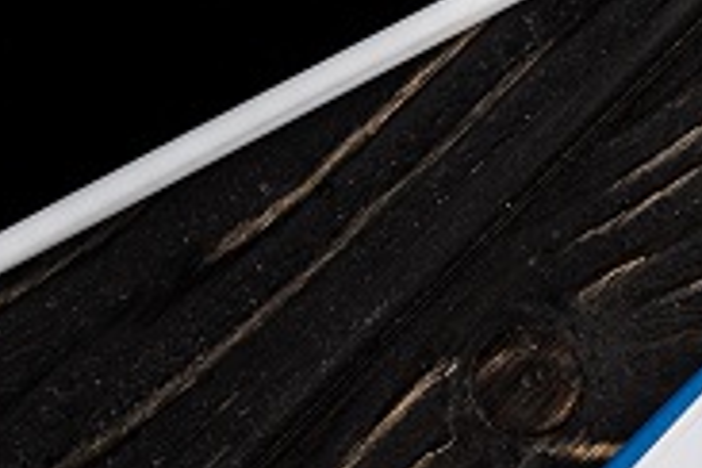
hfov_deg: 6.0
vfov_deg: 4.0
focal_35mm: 328
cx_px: 1630
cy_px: 1511
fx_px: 6395
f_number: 7.1
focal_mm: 50
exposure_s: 1/200
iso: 100
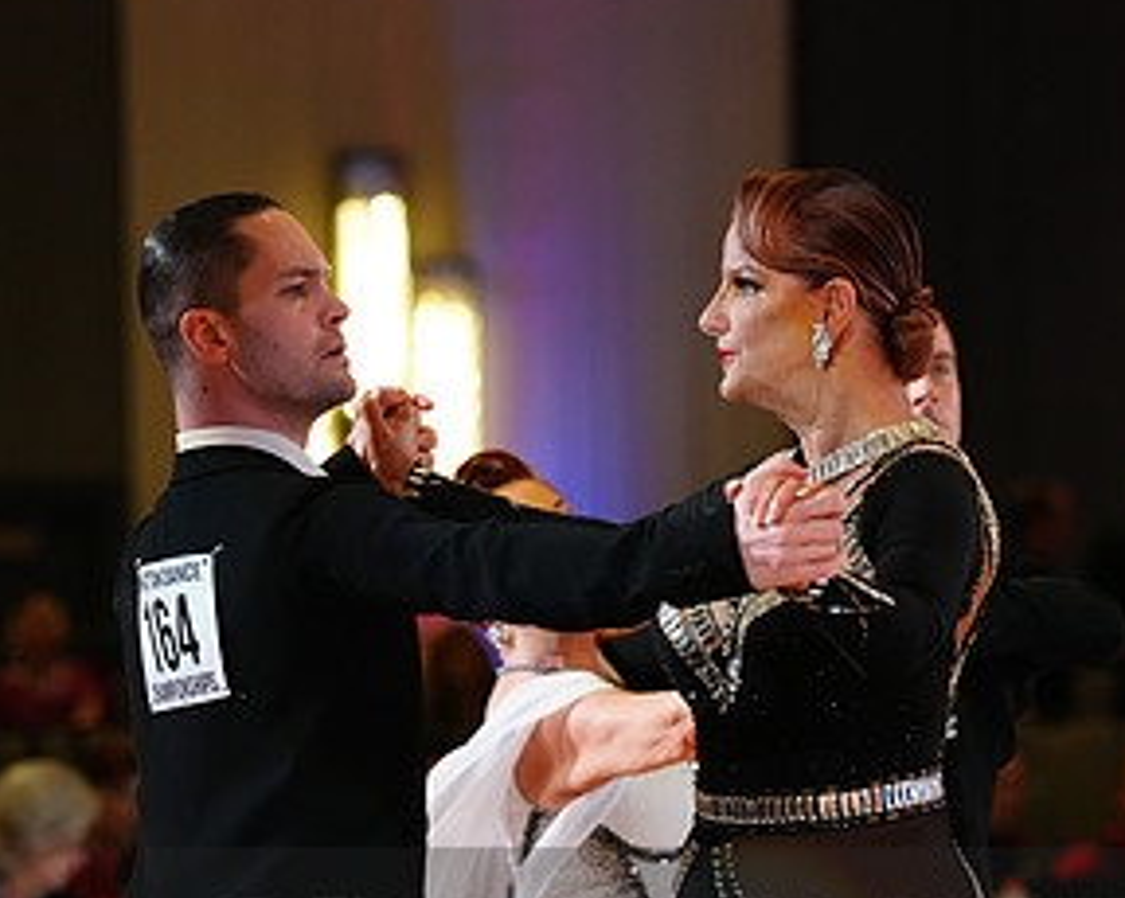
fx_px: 9250
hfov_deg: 7.0
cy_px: 980
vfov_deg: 5.5
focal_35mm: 278
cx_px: 686
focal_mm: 147
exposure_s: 1/500
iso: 3200
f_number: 3.5
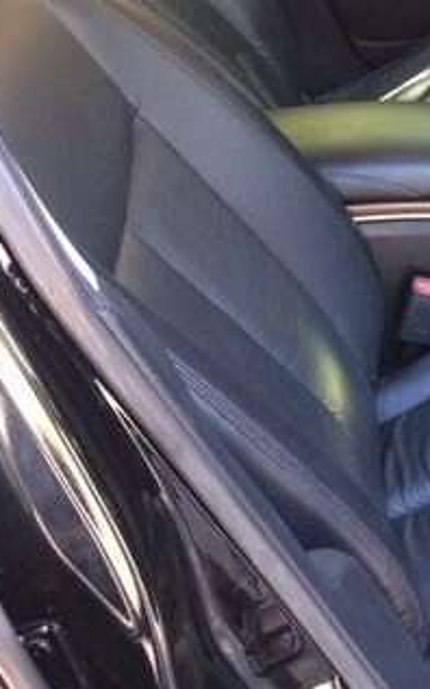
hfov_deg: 17.6
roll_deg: +2.0
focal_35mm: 64
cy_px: 295
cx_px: 701
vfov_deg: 31.9
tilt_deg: -34.8
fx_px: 1201
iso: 80
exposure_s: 1/33
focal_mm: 4.15
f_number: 2.2
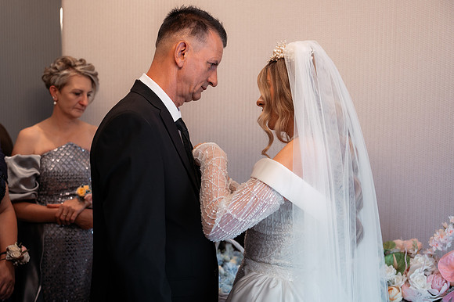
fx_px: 531
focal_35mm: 42
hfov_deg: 46.2
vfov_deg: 31.7
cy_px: 153
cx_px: 215
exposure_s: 1/250
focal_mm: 40
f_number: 2.8
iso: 640
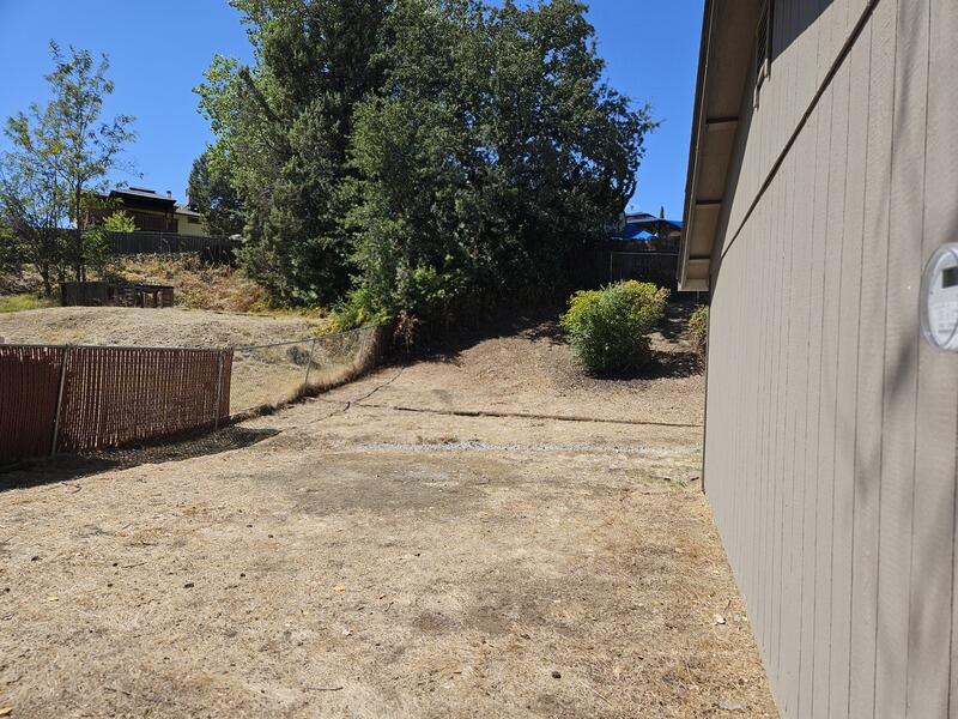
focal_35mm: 23
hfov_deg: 73.9
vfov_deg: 58.9
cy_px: 360
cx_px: 479
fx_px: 637
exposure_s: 1/1668
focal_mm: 5.4
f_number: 1.8
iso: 25
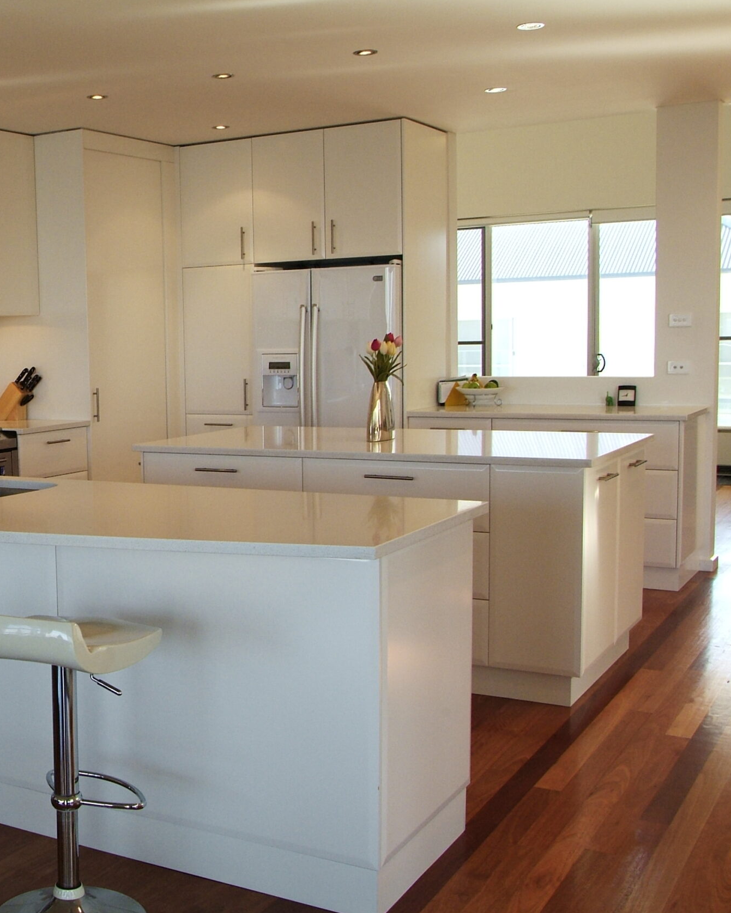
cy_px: 455
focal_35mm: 43
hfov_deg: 33.0
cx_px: 67
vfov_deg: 42.9
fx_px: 1163
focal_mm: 20
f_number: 6.7
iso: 800
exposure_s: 1/90
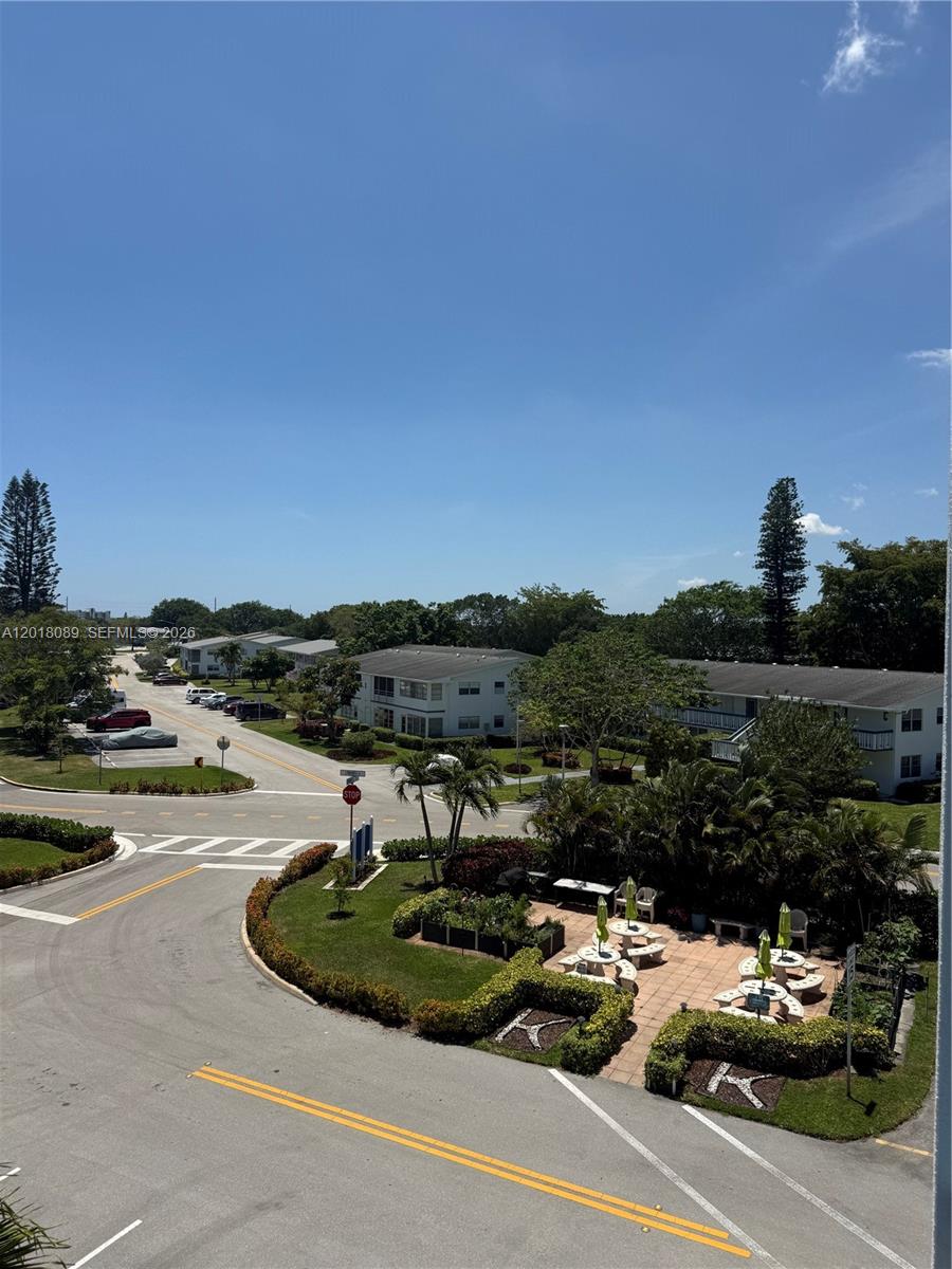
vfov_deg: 71.6
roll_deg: -2.0
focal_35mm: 24
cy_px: 634
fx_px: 880
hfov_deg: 56.8
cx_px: 476
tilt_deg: -0.1
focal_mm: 6.76
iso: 80
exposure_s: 1/7353
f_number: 1.78
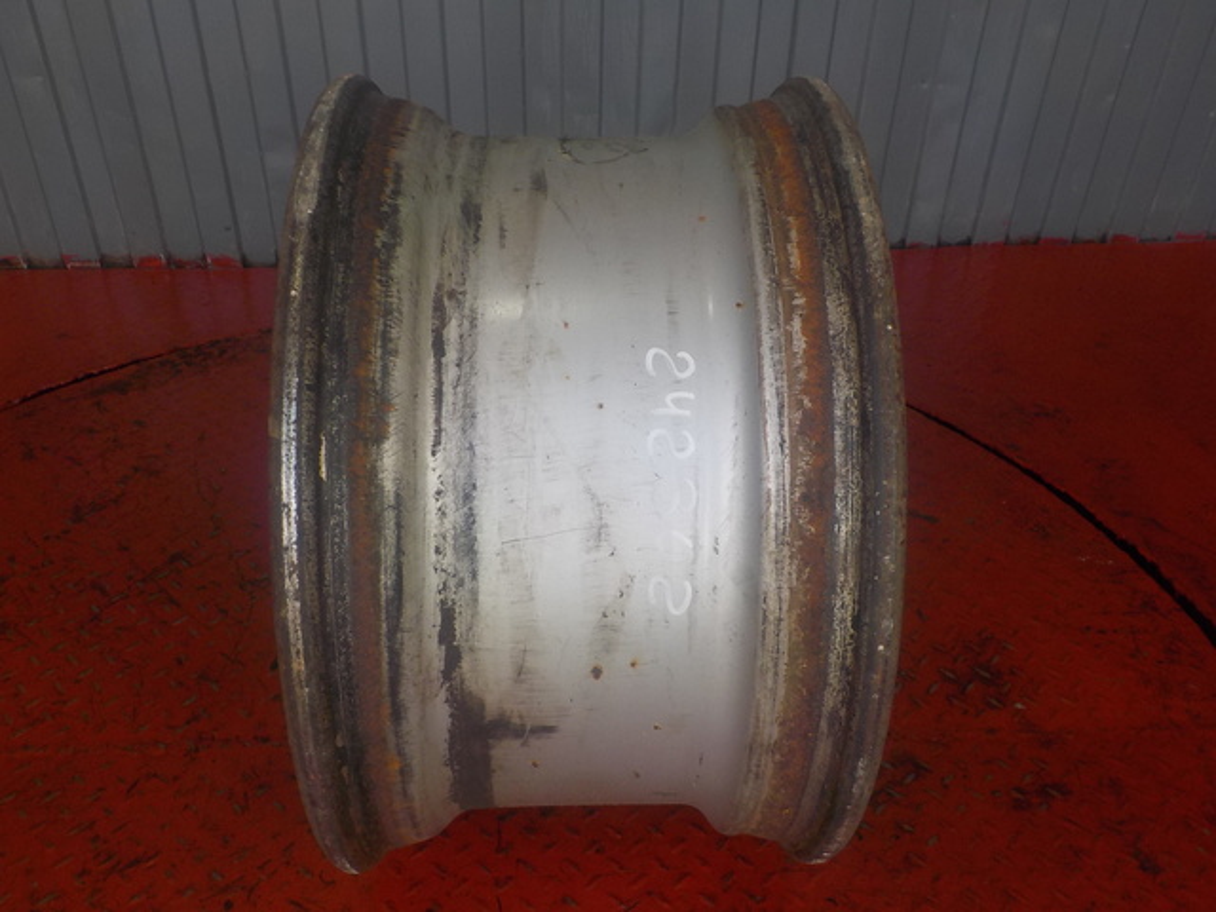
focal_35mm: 30
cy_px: 456
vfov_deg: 46.8
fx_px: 1054
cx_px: 608
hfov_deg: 60.0
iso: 125
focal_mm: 4.1
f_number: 3.3
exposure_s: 1/160
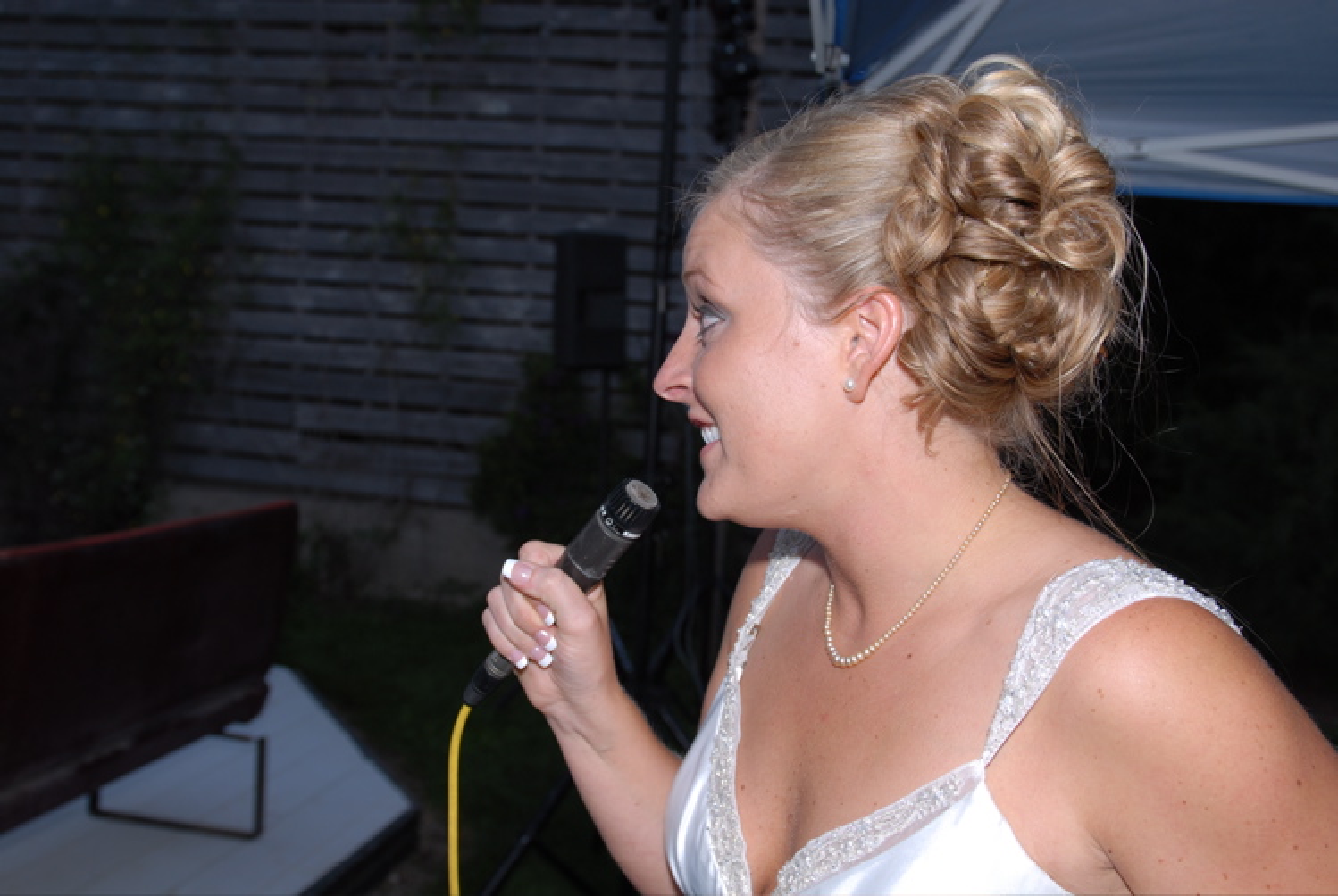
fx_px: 1340
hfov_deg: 53.1
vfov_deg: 37.0
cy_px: 448
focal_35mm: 36
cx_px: 669
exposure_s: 1/60
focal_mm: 24
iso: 100
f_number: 4
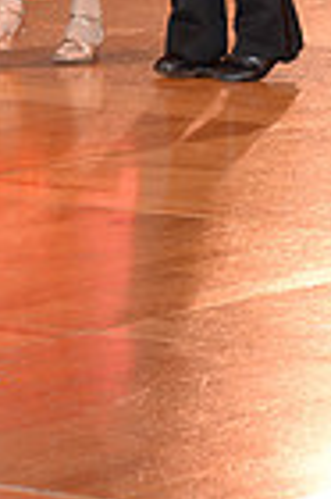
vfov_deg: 4.1
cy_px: -339
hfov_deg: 2.8
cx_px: -91
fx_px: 6885
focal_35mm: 498
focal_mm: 120
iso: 1250
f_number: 5.6
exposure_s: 1/200
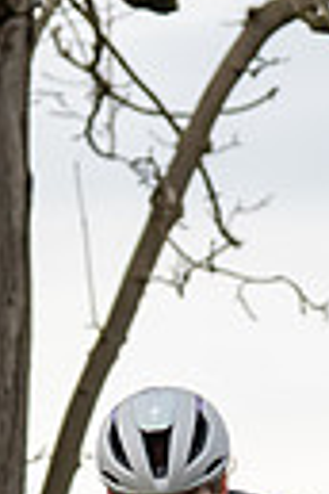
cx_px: 213
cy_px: 622
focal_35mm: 559
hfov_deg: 2.5
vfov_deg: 3.7
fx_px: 7662
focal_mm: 70
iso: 500
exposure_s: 1/1000
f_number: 3.5
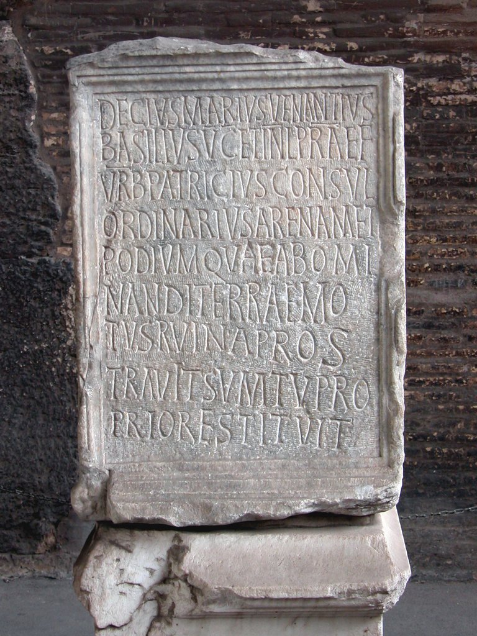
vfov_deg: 33.2
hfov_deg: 25.2
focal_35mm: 58
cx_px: 238
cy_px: 318
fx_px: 1066
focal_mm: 14.7
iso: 100
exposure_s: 1/42.9
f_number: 3.1
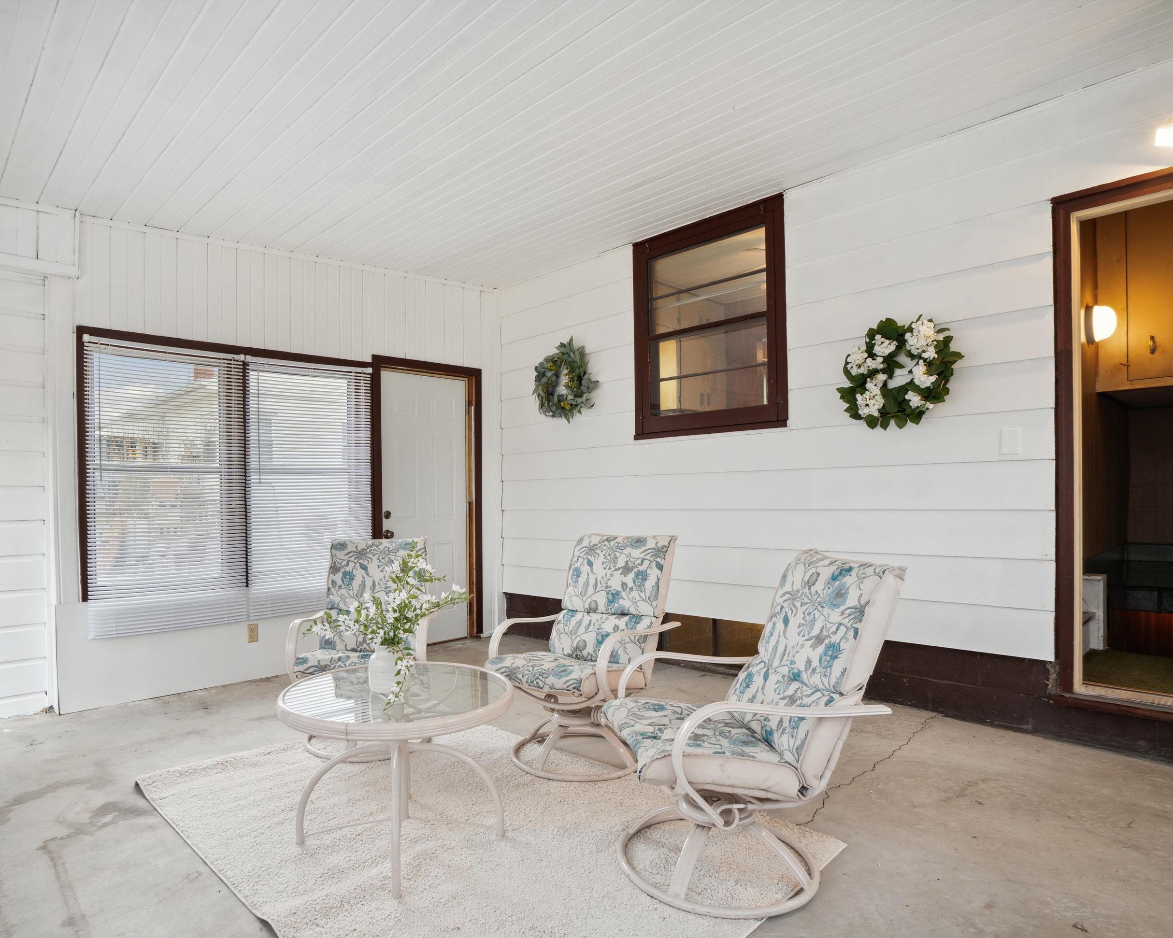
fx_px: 660
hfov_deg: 82.4
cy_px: 494
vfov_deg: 70.8
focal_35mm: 19
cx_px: 476
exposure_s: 1/25
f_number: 9
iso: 400
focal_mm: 16
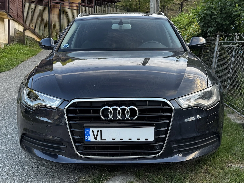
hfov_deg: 39.7
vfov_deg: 30.3
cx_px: 122
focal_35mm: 48
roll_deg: -0.6
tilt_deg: -7.0
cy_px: 92
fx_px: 338
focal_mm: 6.76
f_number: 1.78
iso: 64
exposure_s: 1/135
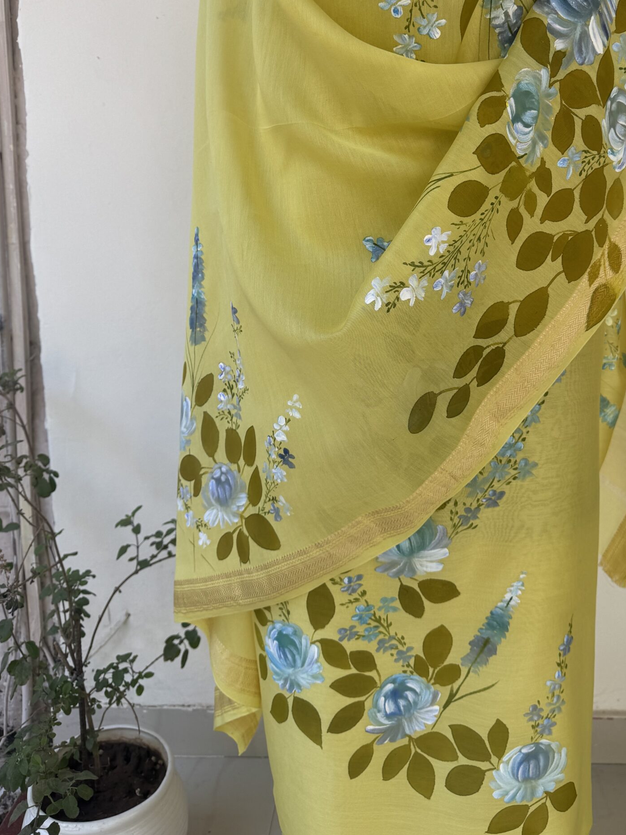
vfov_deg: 54.6
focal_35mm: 33
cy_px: 301
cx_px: 413
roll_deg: -1.0
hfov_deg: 42.4
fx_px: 796
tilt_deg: -11.3
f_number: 1.78
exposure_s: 1/249
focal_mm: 6.76
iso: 64
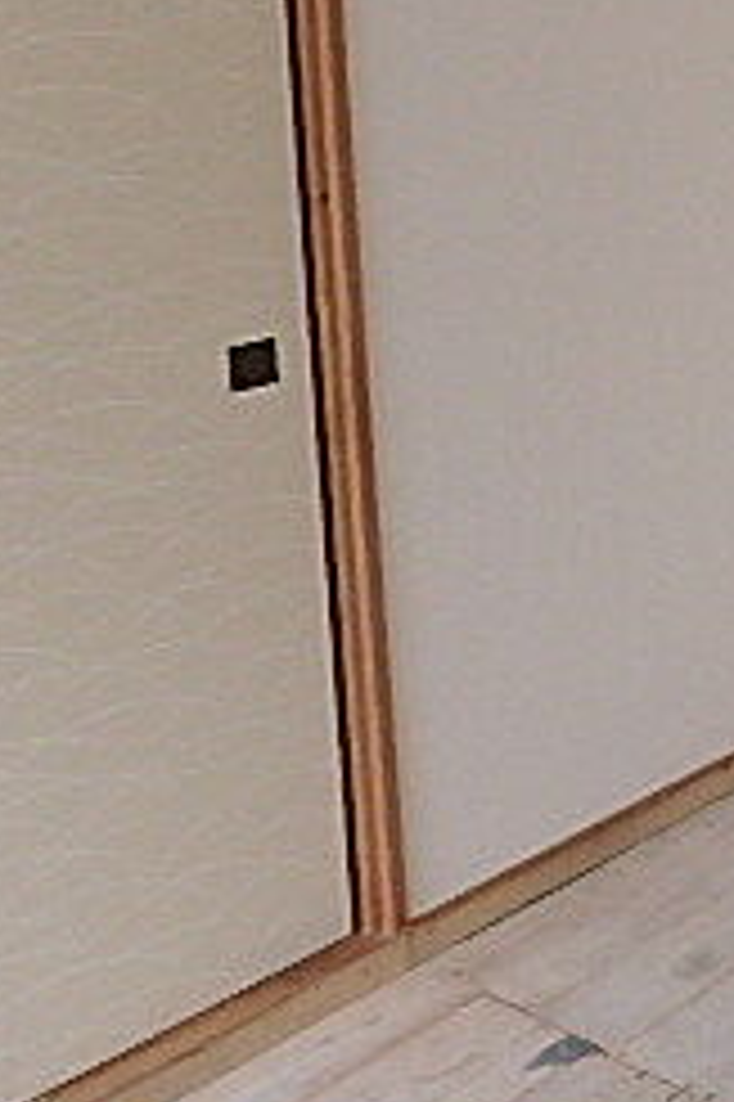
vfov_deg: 33.6
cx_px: 1405
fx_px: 1746
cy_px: 162
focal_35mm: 57
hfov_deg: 17.8
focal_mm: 3.7
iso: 400
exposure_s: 1/30
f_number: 3.5
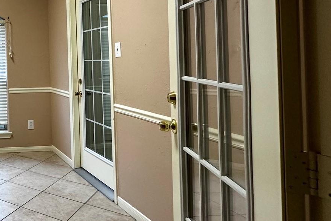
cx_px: -46
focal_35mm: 34
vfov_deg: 38.0
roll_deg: +1.4
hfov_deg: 42.0
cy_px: 58
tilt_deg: +0.0
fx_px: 313
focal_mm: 2.22
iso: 200
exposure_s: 1/120
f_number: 2.2
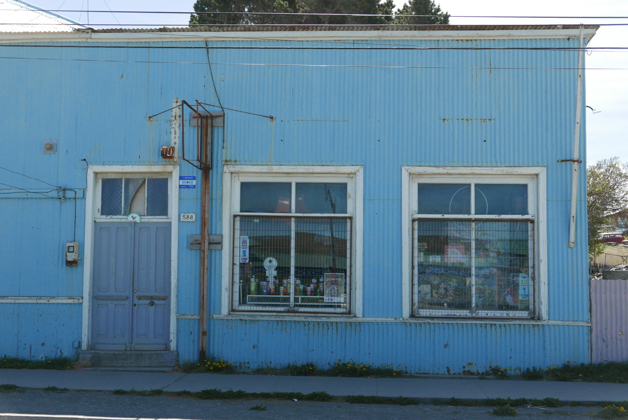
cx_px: 314
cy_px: 210
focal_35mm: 50
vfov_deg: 27.0
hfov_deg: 39.6
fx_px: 873
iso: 200
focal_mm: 22.7
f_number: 5.6
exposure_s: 1/400
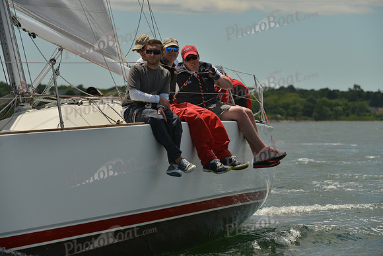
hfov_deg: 10.3
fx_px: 2128
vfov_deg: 6.9
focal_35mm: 200
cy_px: 128
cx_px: 192
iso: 200
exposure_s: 1/1000
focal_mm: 200
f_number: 7.1
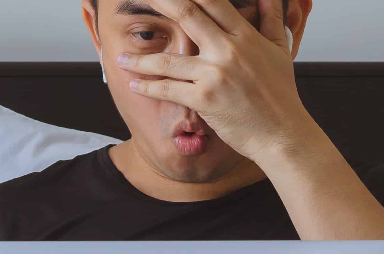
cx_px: -88
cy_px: 318
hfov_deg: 6.8
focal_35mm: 302
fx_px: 3214
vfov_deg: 4.5
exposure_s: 1/200
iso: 400
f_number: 5
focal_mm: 50
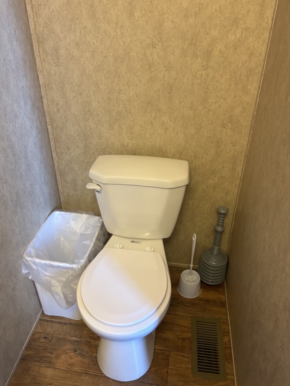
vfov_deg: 63.5
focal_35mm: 28
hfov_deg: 49.7
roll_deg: +0.8
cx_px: 141
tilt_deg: -32.6
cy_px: 194
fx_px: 313
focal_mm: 5.7
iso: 400
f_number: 1.5
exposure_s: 1/60
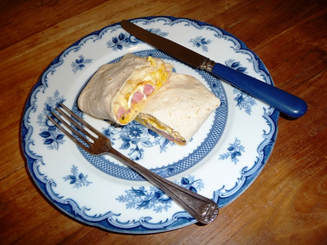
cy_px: 122
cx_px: 164
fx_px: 302
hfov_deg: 56.8
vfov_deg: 44.2
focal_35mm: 32
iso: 100
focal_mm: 5.3
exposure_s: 1/30
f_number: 3.5
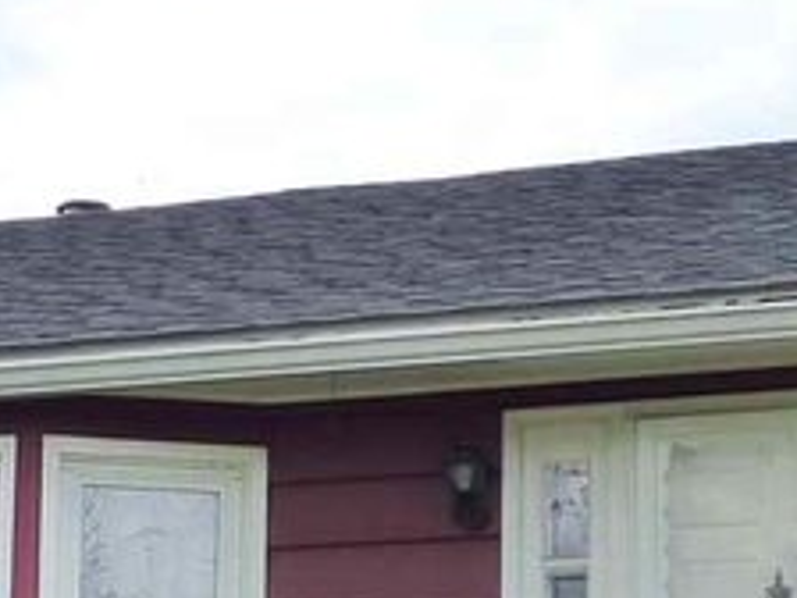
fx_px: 2763
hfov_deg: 16.2
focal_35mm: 120
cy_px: 755
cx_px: 100
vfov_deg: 12.0
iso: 200
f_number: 3.5
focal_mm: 3.61
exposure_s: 1/800
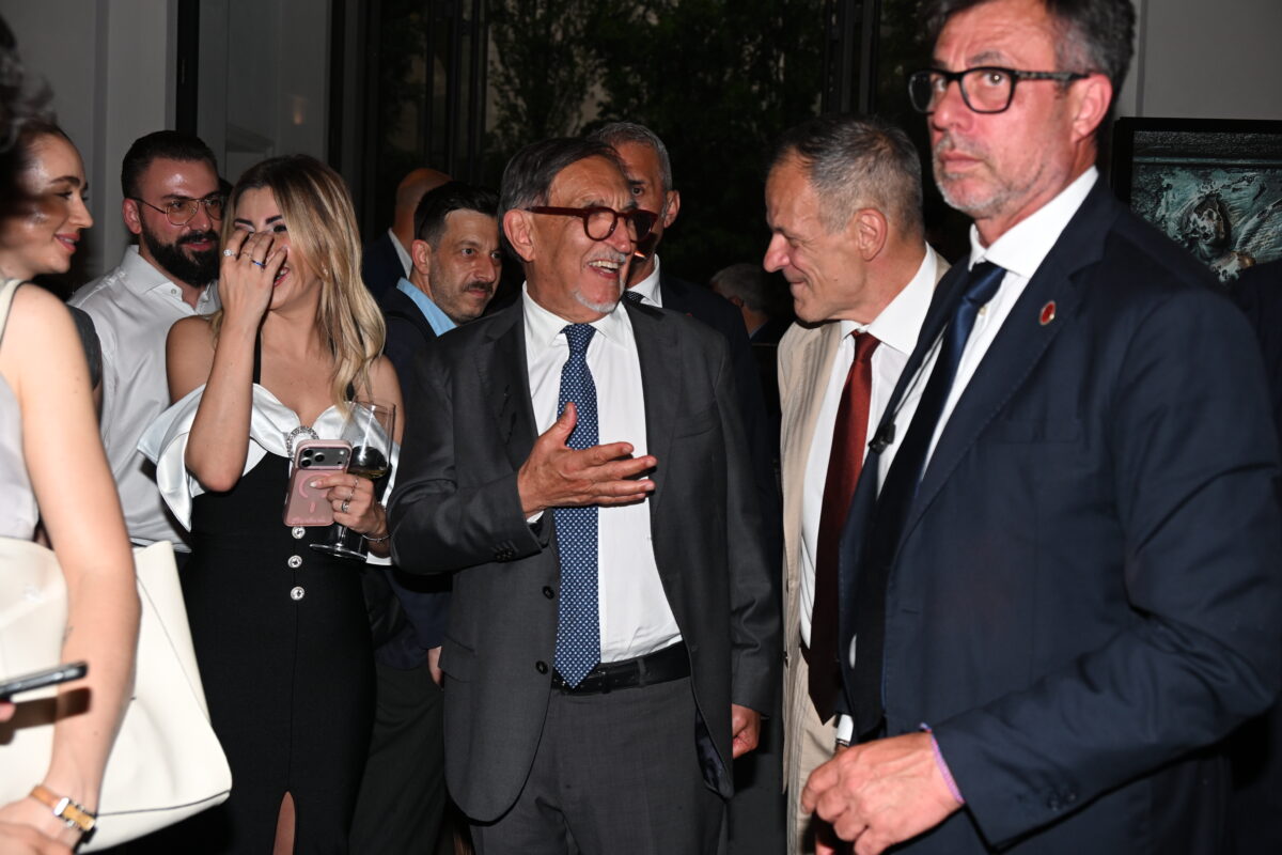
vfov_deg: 33.4
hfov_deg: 48.5
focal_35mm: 40
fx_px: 1424
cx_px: 641
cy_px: 428
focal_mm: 40
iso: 400
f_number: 5
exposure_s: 1/200
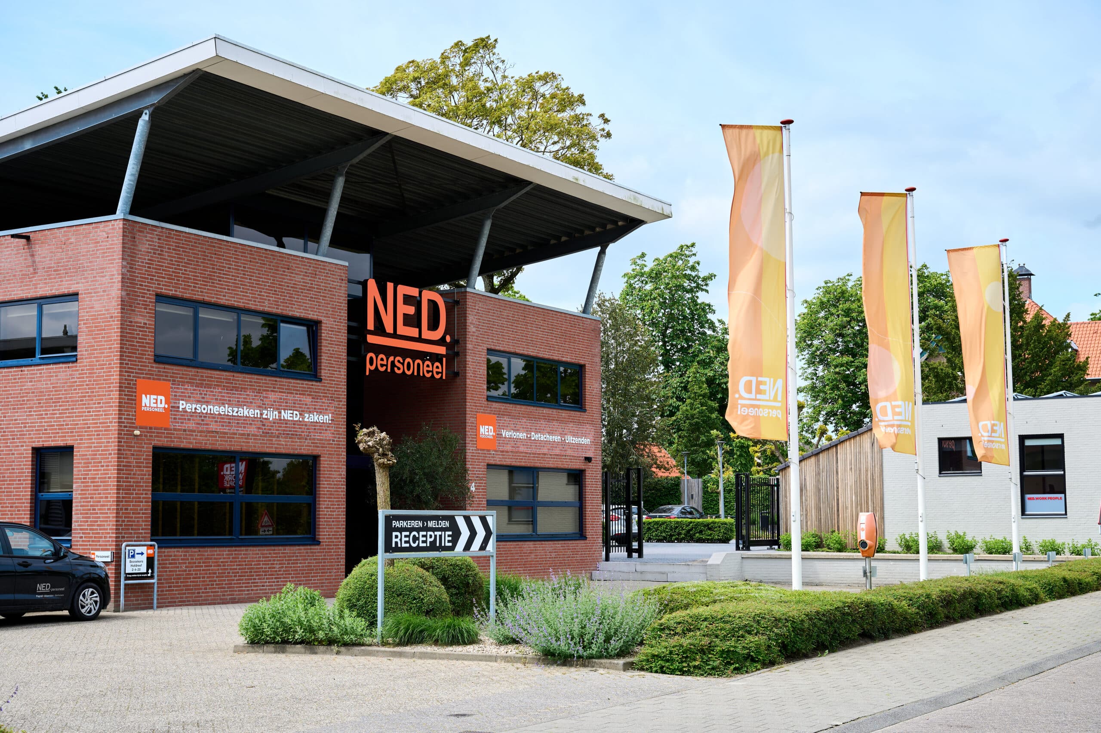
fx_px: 1528
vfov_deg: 27.0
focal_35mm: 50
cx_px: 550
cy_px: 366
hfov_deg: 39.6
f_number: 7.1
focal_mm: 50
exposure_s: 1/200
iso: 50
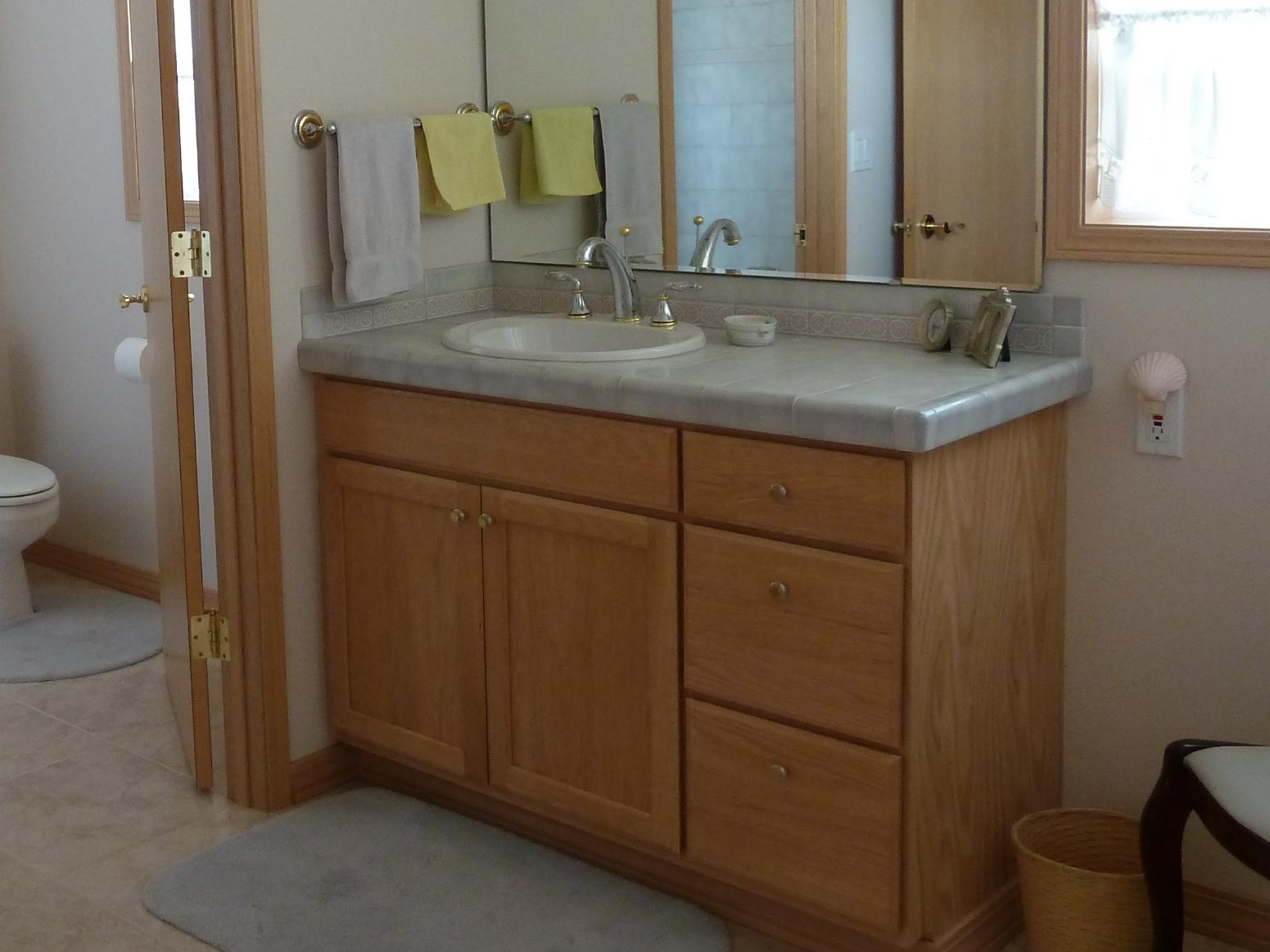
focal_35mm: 43
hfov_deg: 42.5
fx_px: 1577
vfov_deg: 33.3
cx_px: 319
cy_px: 308
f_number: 3.3
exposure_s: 1/30
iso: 200
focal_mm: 4.1
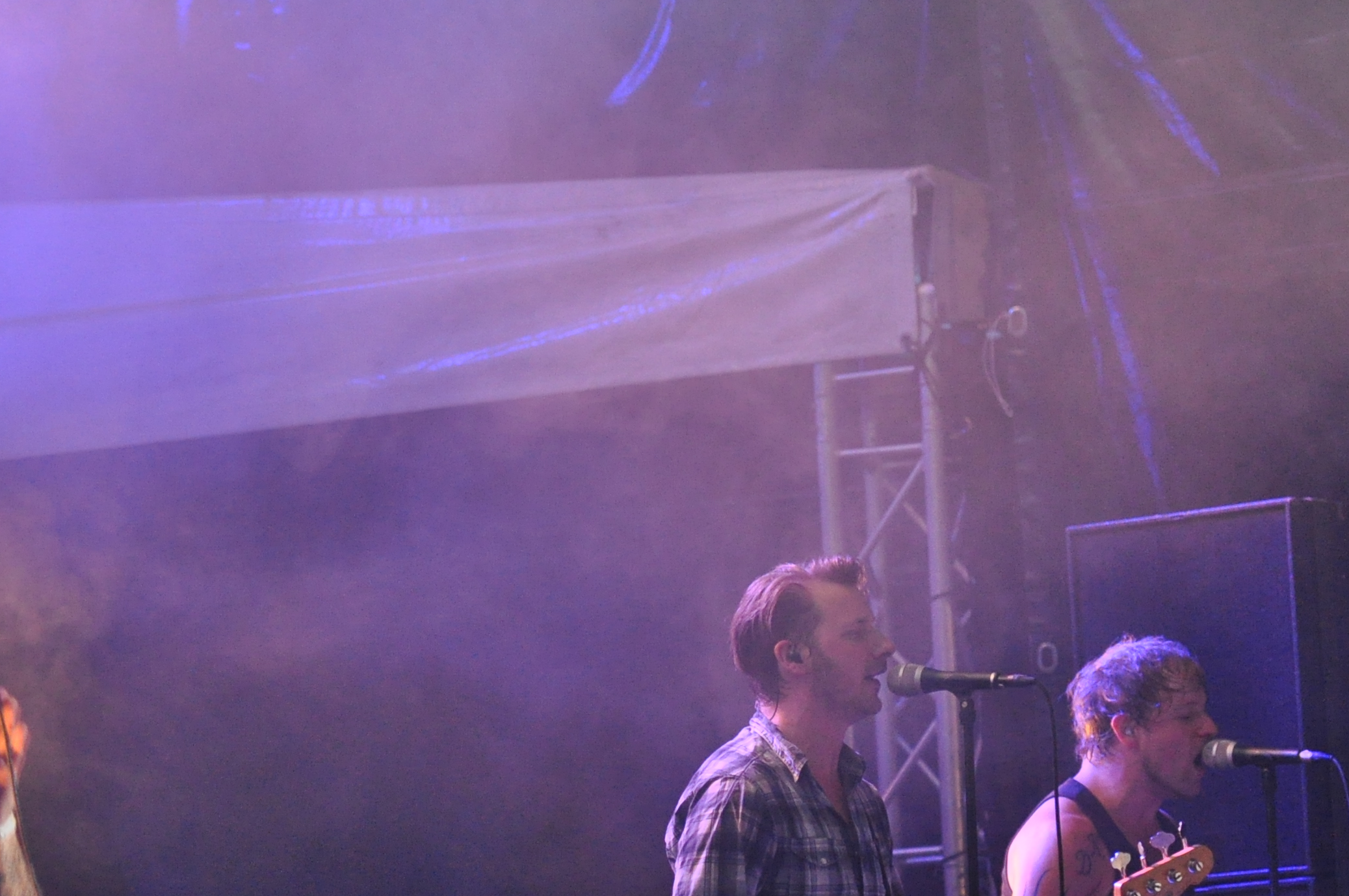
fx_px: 8121
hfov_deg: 9.5
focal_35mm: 217
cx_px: 272
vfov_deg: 6.3
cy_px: 834
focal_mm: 70
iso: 1250
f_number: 3.2
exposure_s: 1/80
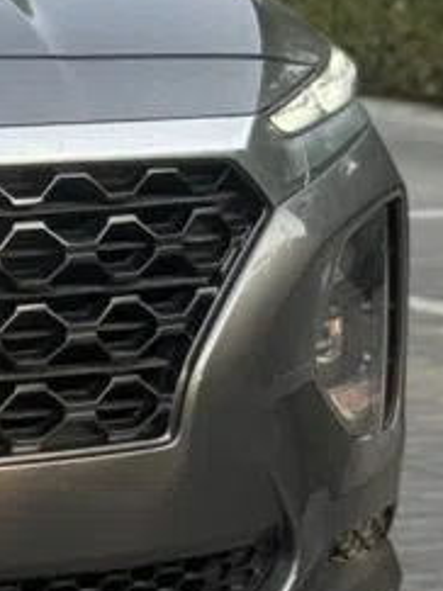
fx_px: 4611
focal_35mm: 270
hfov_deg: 5.3
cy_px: 342
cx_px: -703
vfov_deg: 7.3
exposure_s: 1/558
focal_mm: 6.76
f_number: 1.78
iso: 64
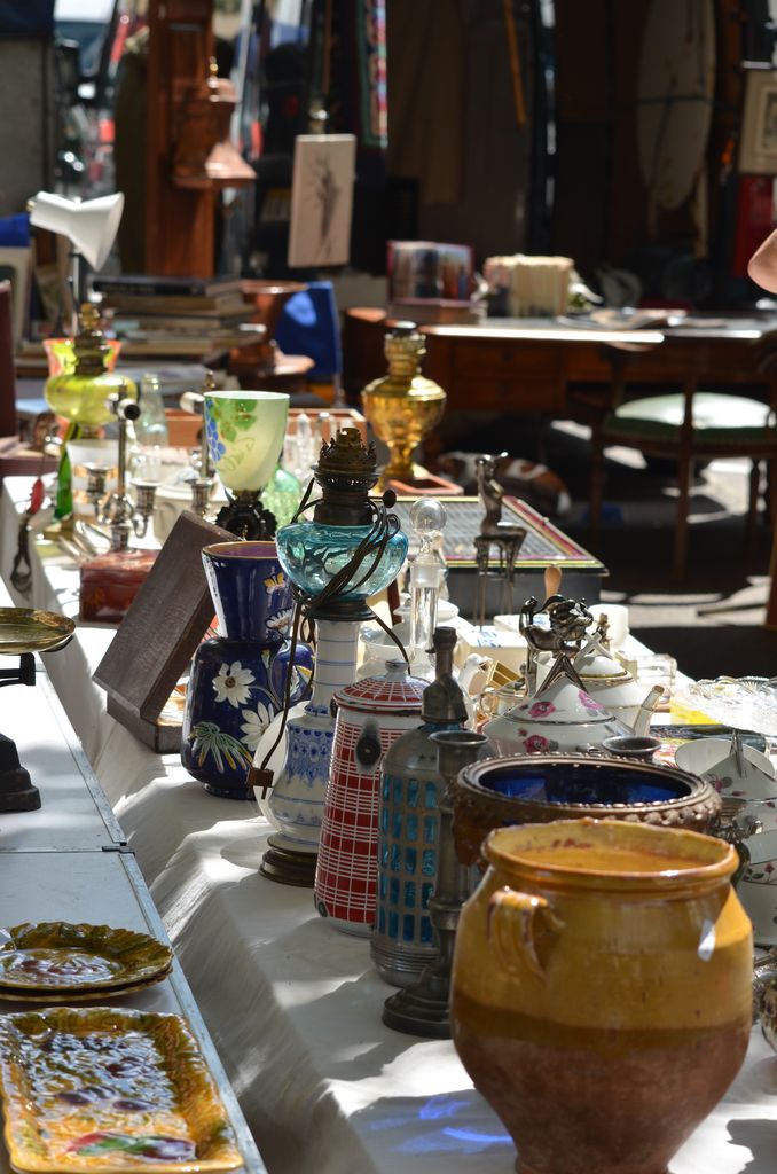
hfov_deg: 14.0
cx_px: 388
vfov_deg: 21.0
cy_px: 587
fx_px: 3171
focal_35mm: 98
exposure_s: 1/320
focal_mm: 65
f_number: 7.1
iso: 160
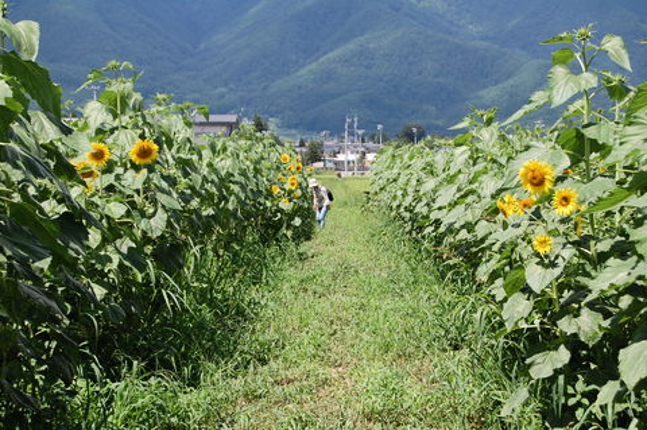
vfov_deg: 16.5
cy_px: 215
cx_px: 324
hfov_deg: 24.6
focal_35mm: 82
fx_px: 1481
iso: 200
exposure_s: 1/320
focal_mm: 55
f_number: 9
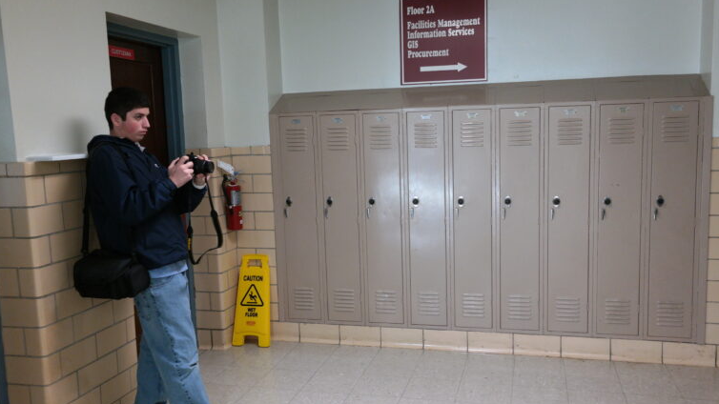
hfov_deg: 61.0
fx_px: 610
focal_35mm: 32
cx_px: 361
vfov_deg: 36.7
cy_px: 210
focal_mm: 20
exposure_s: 1/40
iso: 800
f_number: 3.5
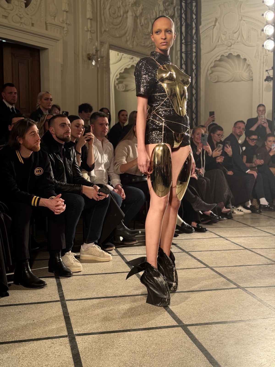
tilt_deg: -3.7
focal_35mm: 48
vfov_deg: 39.7
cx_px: 138
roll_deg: -0.7
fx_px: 508
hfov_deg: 30.3
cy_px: 184
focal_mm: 6.76
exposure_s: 1/50
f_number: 1.78
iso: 100
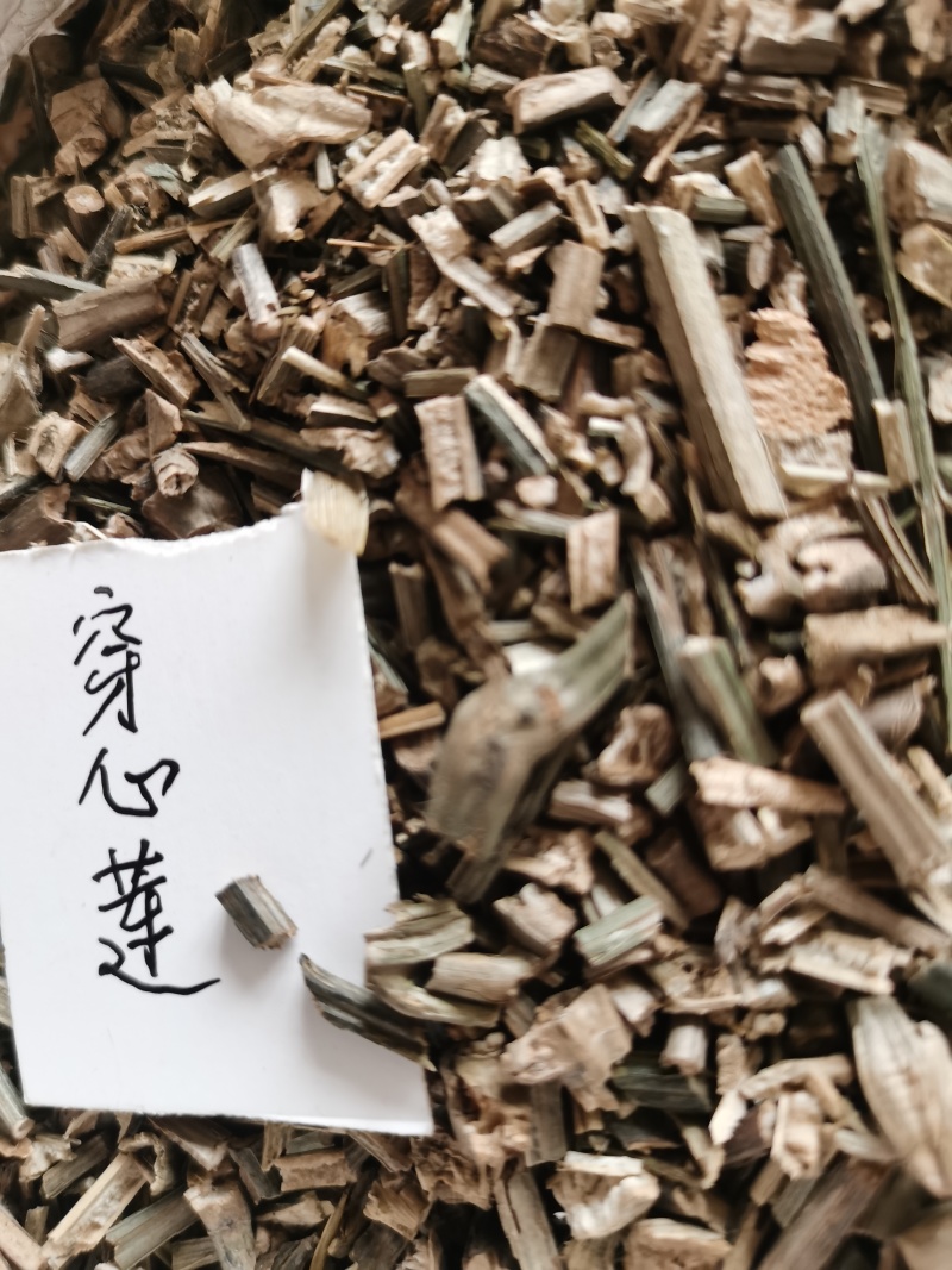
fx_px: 990
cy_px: 635
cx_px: 476
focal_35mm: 27
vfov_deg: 65.3
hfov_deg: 51.3
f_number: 1.8
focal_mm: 5.58
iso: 250
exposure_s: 1/50
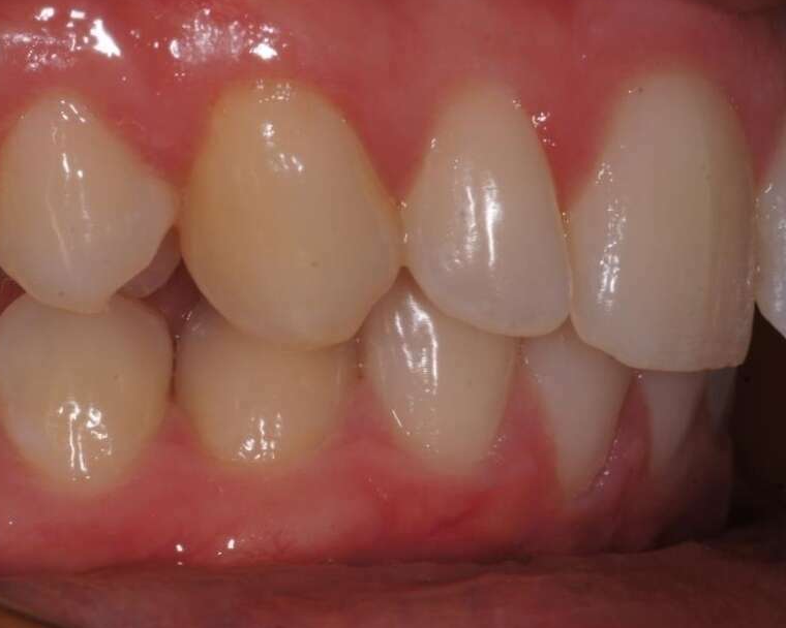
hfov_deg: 10.7
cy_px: 324
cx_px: 282
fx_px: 4211
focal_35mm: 181
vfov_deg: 8.5
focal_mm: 100
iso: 200
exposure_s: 1/160
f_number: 22
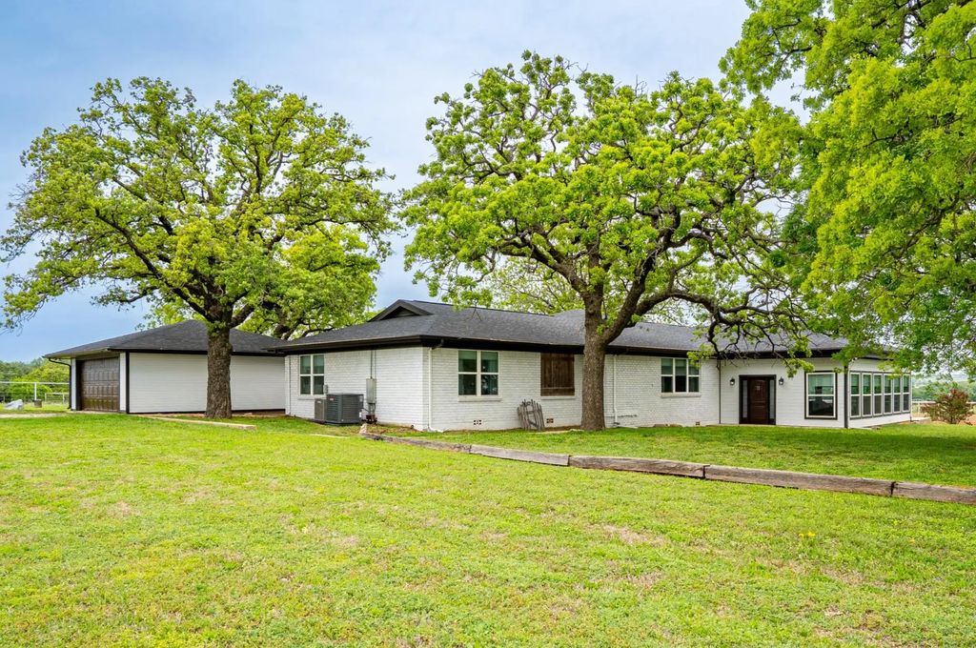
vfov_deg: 73.6
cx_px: 488
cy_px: 324
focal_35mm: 16
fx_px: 433
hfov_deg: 96.8
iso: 100
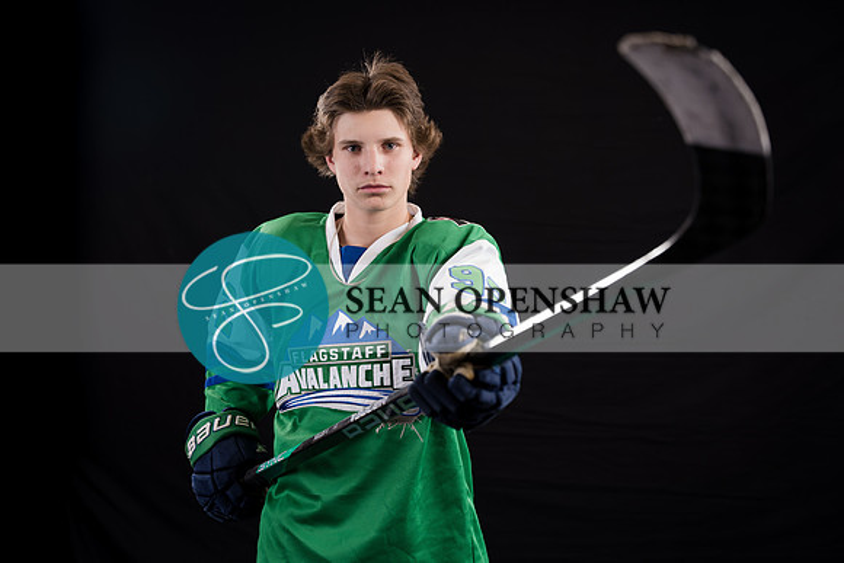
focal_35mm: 51
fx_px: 1198
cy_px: 282
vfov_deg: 26.4
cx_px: 422
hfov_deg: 38.8
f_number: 3.2
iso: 80
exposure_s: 1/160
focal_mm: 51.1
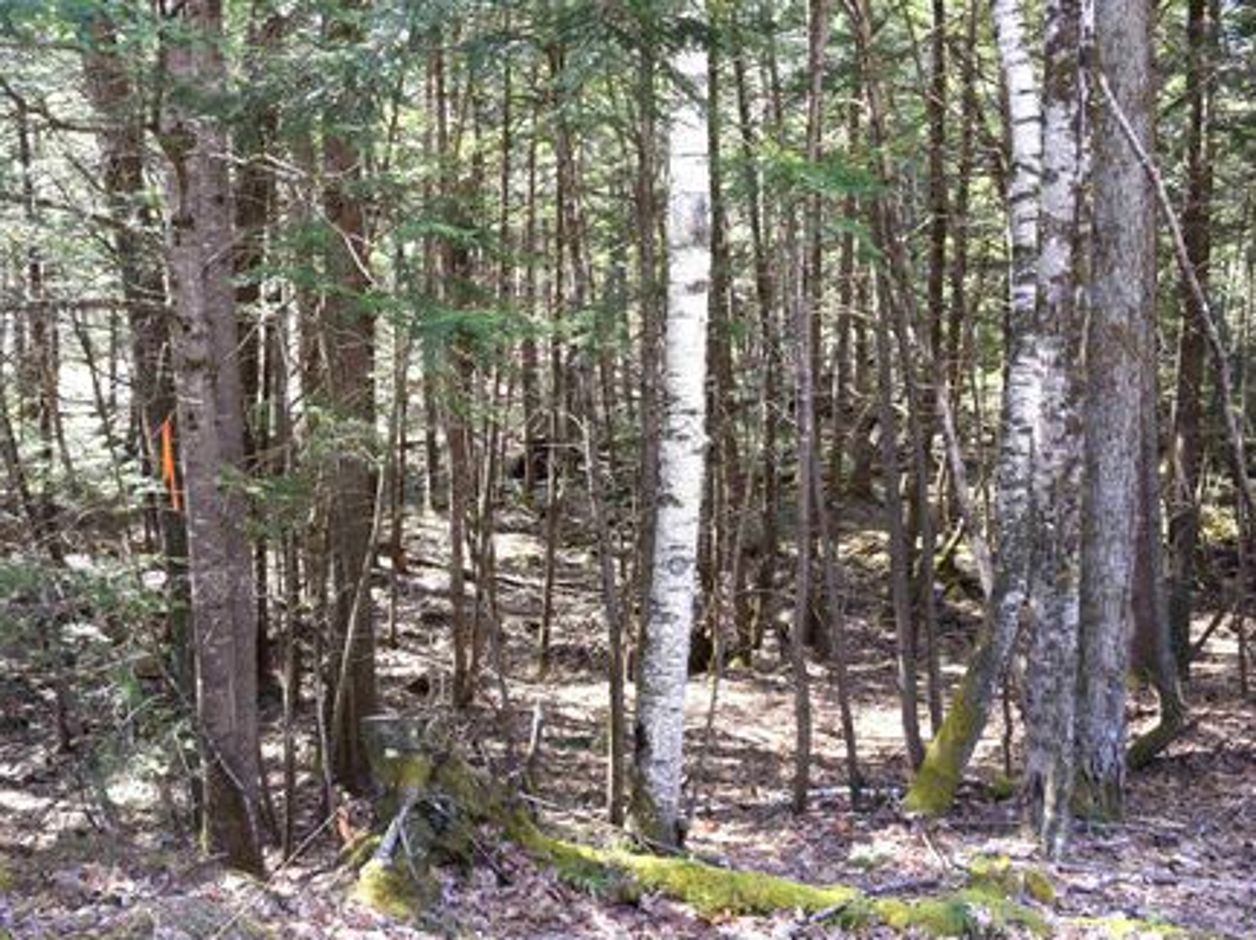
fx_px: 1088
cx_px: 574
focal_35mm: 30
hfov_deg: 59.9
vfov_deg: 46.7
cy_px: 480
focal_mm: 18
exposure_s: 1/100
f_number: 5
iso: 400
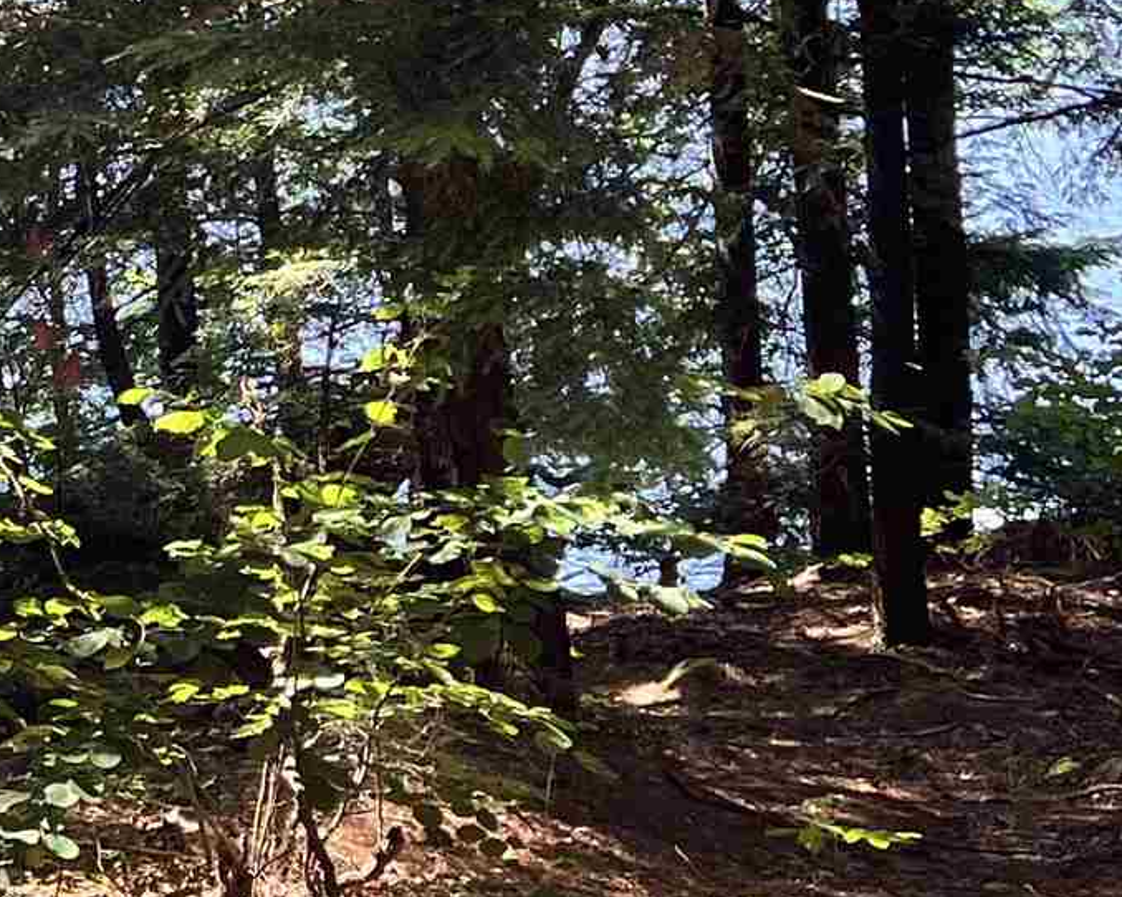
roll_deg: +1.6
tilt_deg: +4.7
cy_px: -419
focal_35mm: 115
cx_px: -609
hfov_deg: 15.3
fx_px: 3818
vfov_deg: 12.8
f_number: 1.5
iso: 50
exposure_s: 1/324
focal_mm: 5.7
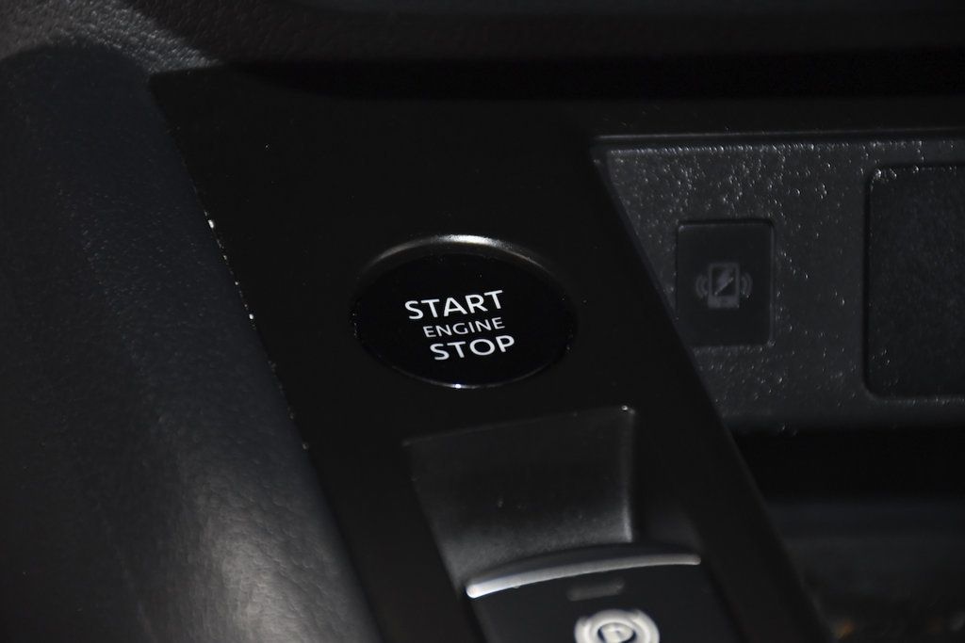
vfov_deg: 6.5
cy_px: 322
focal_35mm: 210
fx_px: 5630
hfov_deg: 9.8
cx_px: 482
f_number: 5.6
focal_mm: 140
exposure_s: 1/50
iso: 2500
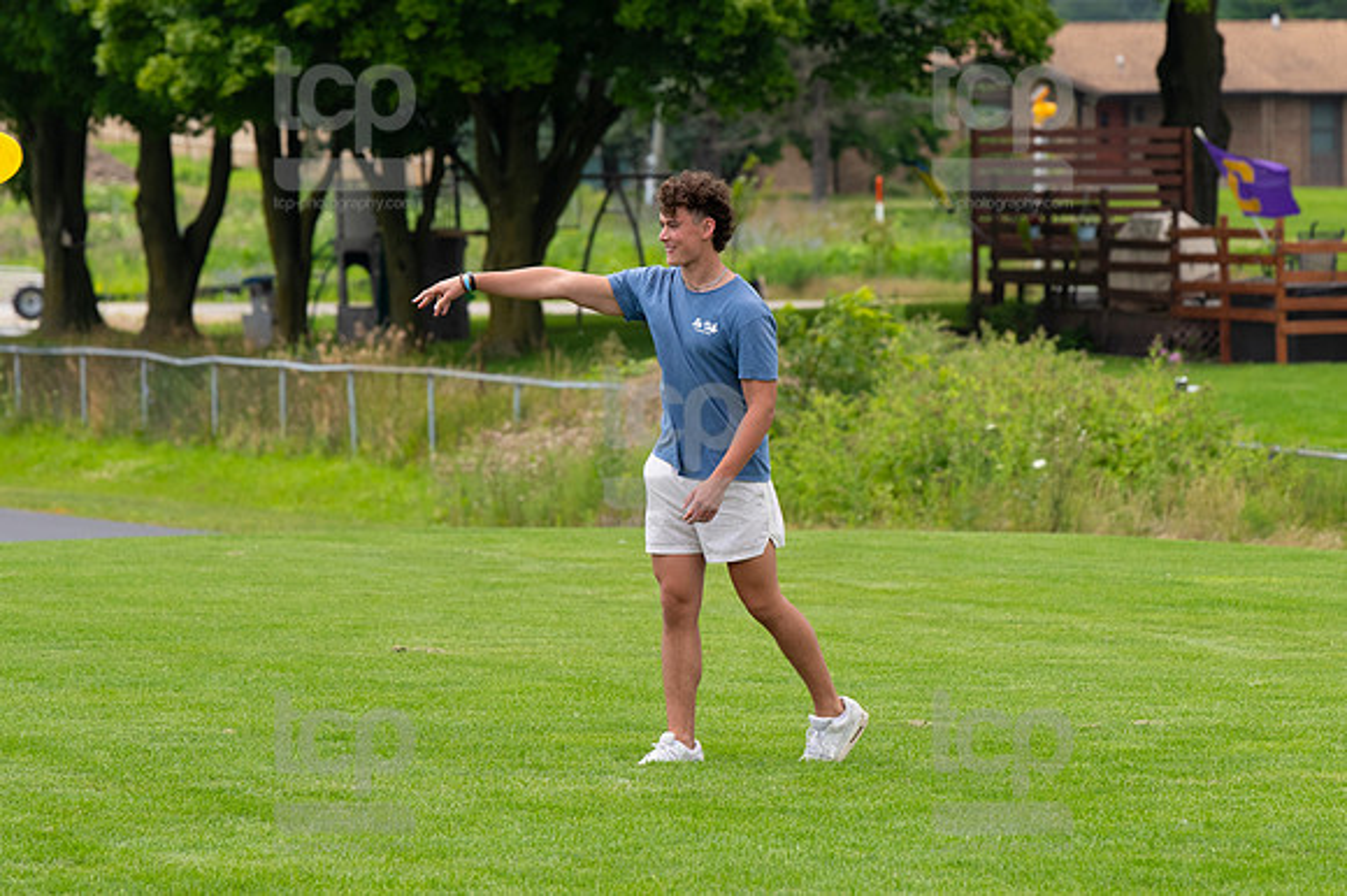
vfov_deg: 5.4
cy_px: 448
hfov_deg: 8.1
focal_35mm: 255
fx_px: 9535
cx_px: 674
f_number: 5.6
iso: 400
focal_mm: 170
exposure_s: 1/1250
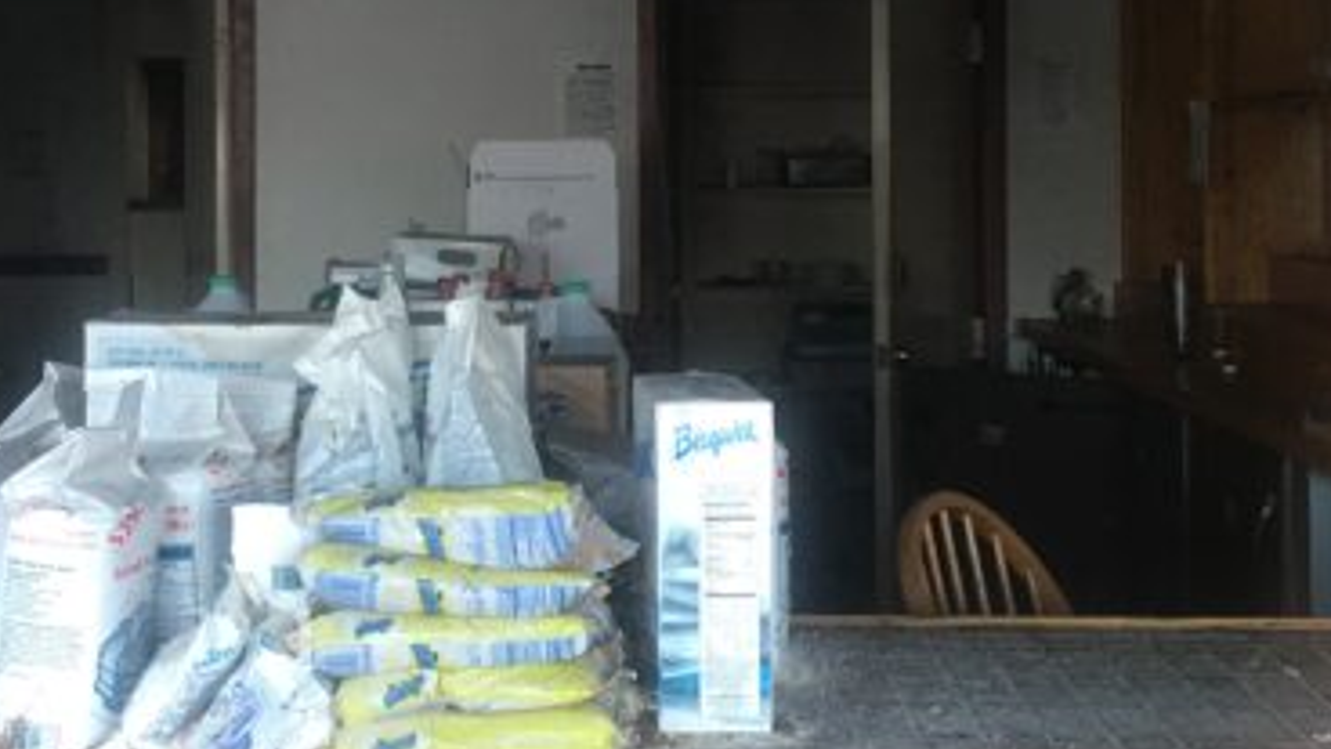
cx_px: 553
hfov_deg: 31.8
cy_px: 130
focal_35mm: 66
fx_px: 2329
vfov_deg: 18.1
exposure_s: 1/15
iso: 32
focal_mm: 4.15
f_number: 2.2
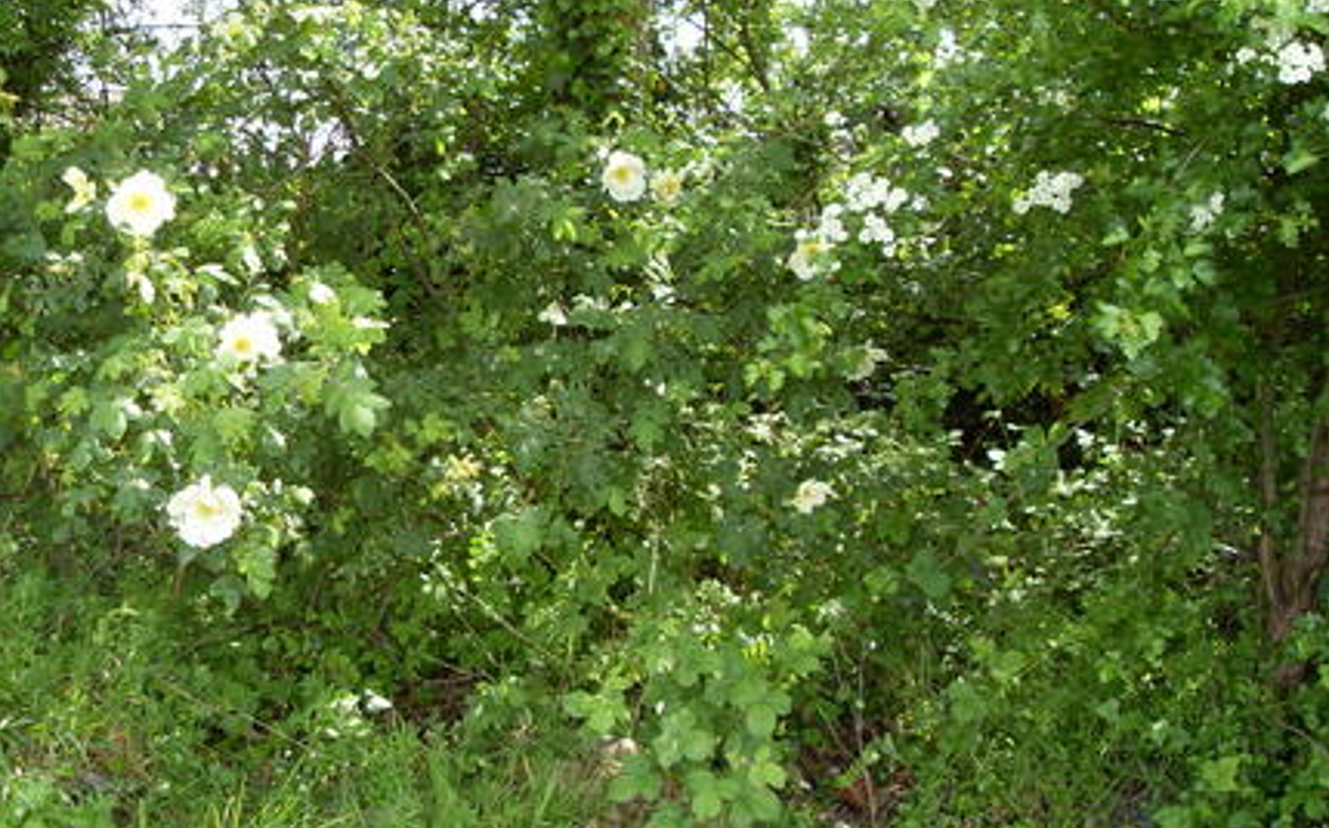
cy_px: 423
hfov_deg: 51.6
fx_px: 1375
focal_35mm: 38
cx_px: 655
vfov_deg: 33.5
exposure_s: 1/180
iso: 80
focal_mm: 6.3
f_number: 2.8
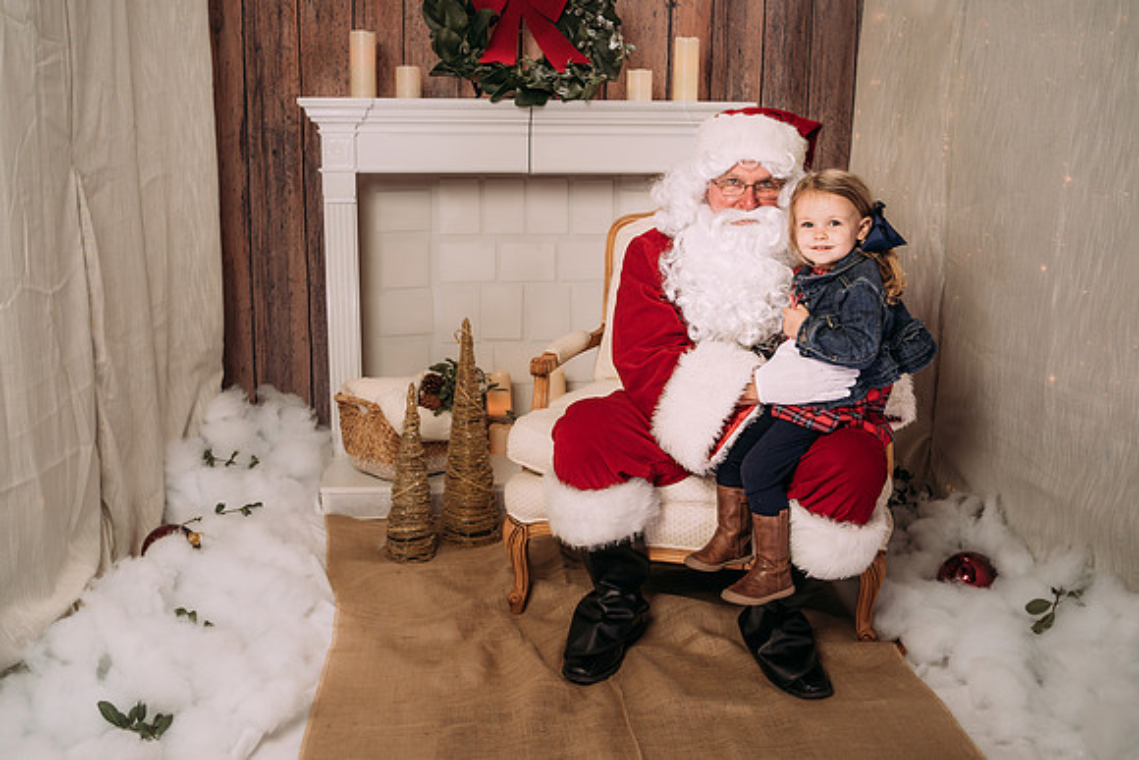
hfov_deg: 51.9
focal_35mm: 37
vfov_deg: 35.9
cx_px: 570
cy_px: 377
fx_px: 1172
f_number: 5
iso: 100
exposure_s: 1/100
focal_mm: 35
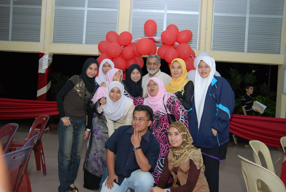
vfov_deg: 43.8
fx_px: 239
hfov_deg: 61.8
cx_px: 143
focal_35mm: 30
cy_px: 96
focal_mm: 20
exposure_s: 1/80
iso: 500
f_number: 2.8
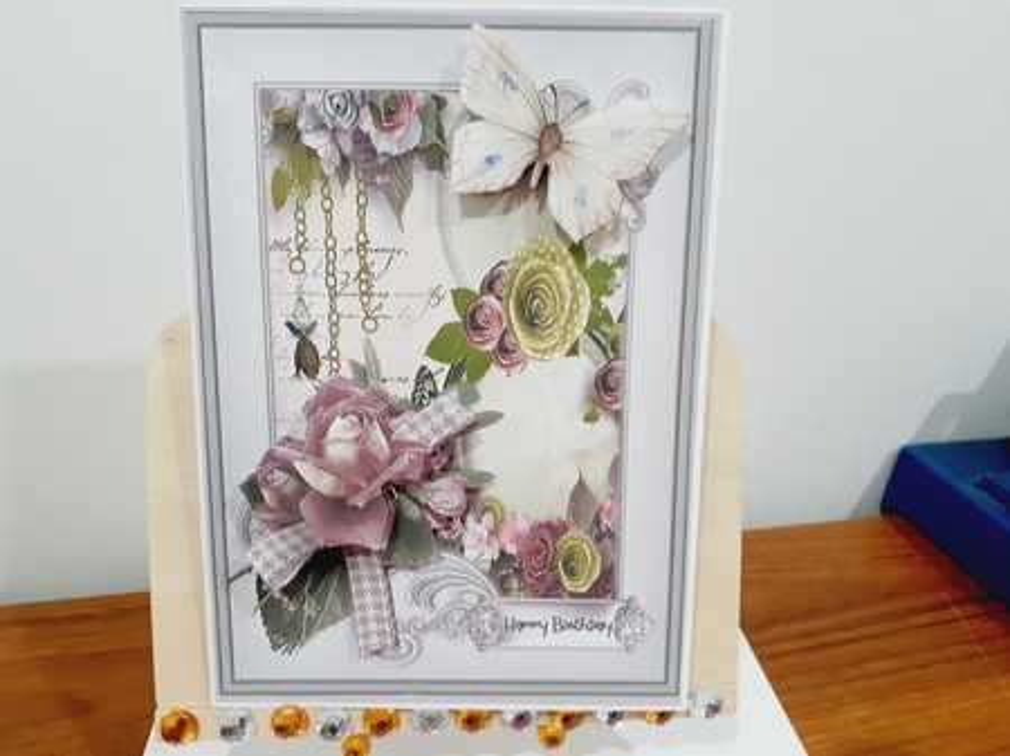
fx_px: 787
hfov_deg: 65.4
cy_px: 378
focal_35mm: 27
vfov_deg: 51.3
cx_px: 505
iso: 160
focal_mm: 3.6
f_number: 1.9
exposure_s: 1/33
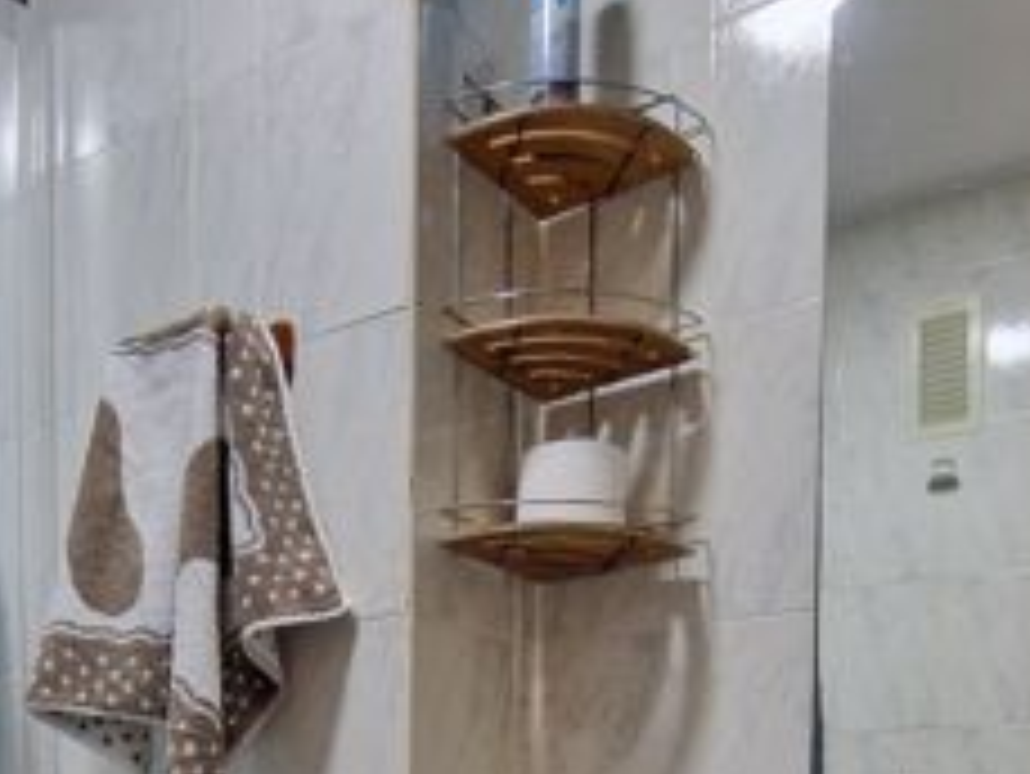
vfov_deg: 29.6
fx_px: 1191
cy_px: 981
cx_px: 353
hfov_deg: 46.1
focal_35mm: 40
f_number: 2.2
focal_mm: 2.2
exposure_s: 1/50
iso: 250
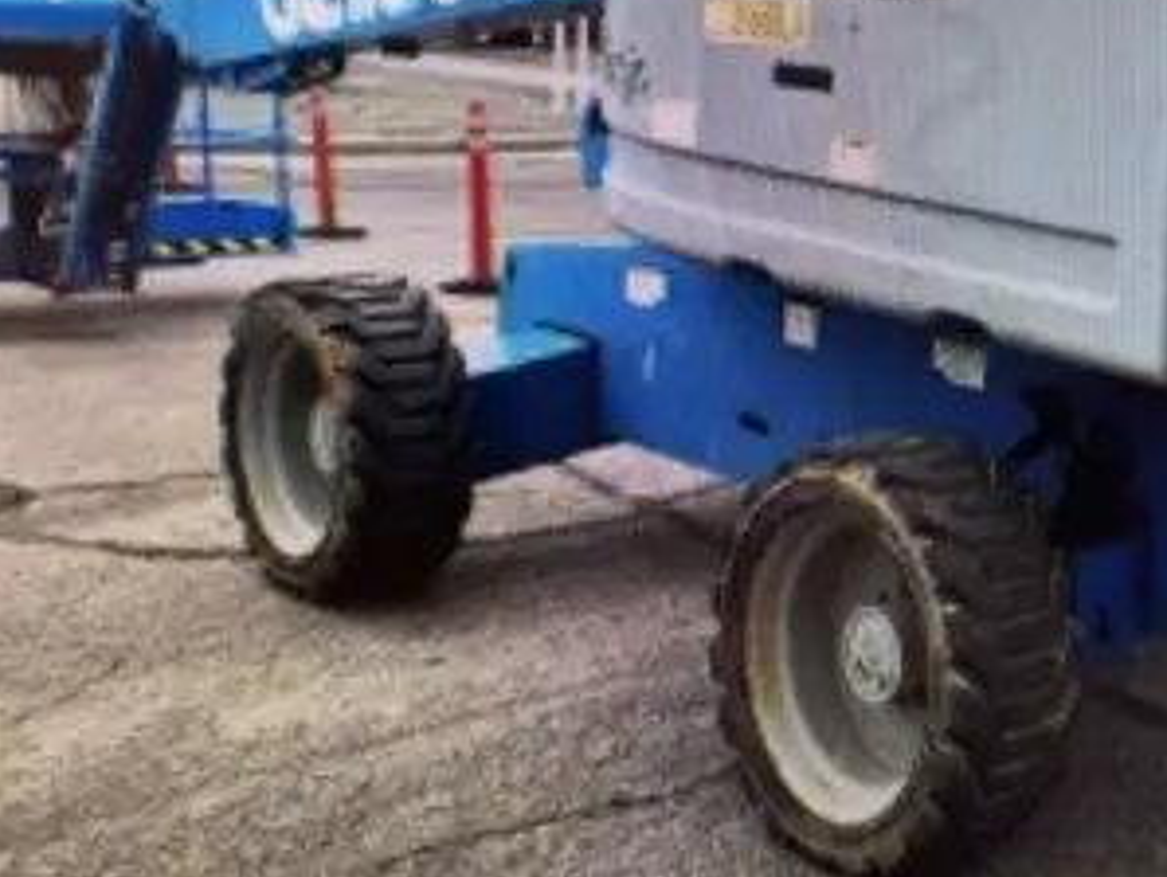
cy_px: 249
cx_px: 748
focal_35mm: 48
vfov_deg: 29.9
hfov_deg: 39.3
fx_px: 1620
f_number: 1.6
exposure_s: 1/60
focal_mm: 5.1
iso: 100
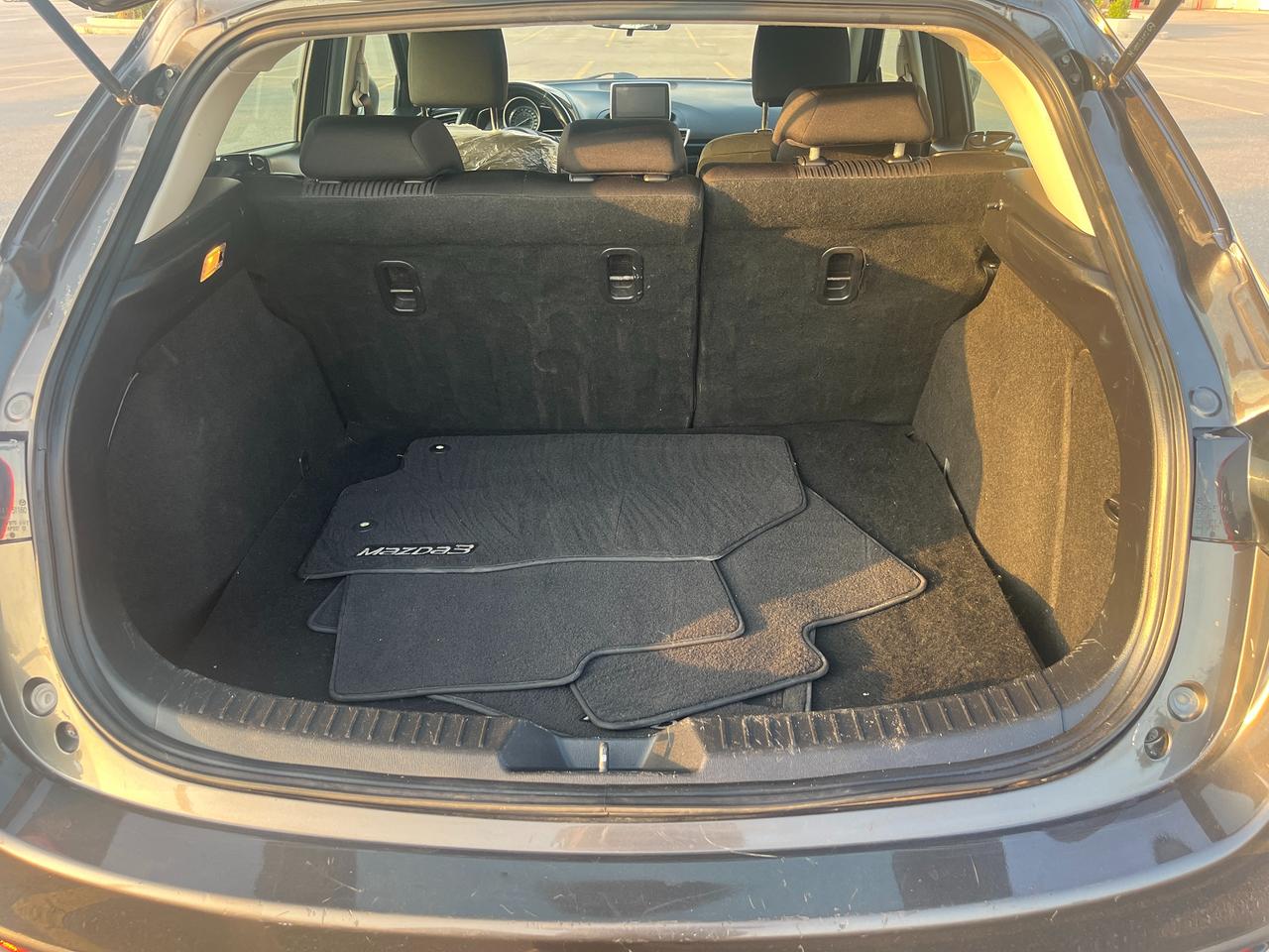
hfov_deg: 67.3
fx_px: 953
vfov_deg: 53.1
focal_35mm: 26
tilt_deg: -27.9
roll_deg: +0.5
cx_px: 634
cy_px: 476
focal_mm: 5.1
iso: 100
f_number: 1.6
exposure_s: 1/122
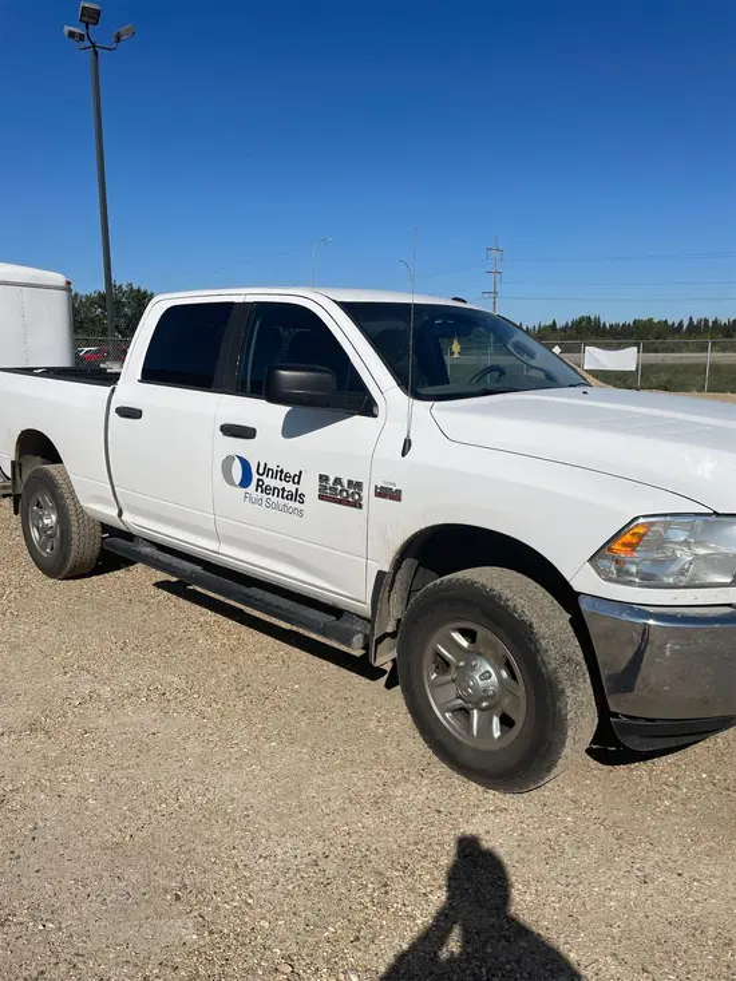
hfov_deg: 53.1
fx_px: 737
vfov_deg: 67.3
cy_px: 490
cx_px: 368
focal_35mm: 26
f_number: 1.6
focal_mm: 4.2
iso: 32
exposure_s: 1/9091
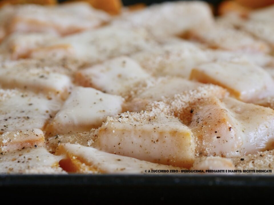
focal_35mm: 86
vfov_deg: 17.2
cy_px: 102
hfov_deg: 22.8
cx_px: 137
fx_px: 681
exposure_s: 1/40
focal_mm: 43
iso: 200
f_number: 4.5
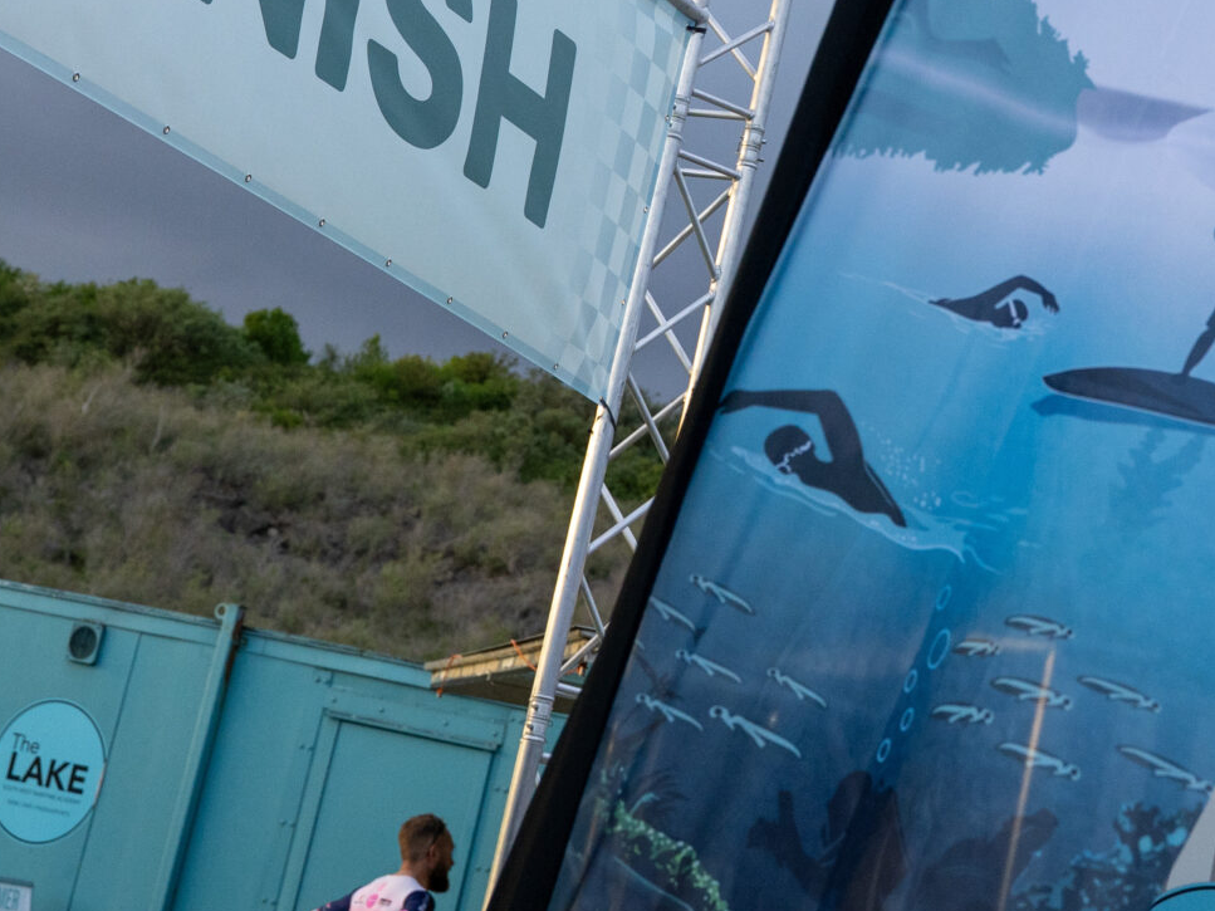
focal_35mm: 84
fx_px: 2948
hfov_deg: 23.3
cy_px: -130
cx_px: 715
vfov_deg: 16.9
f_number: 4
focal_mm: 33
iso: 800
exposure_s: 1/1000
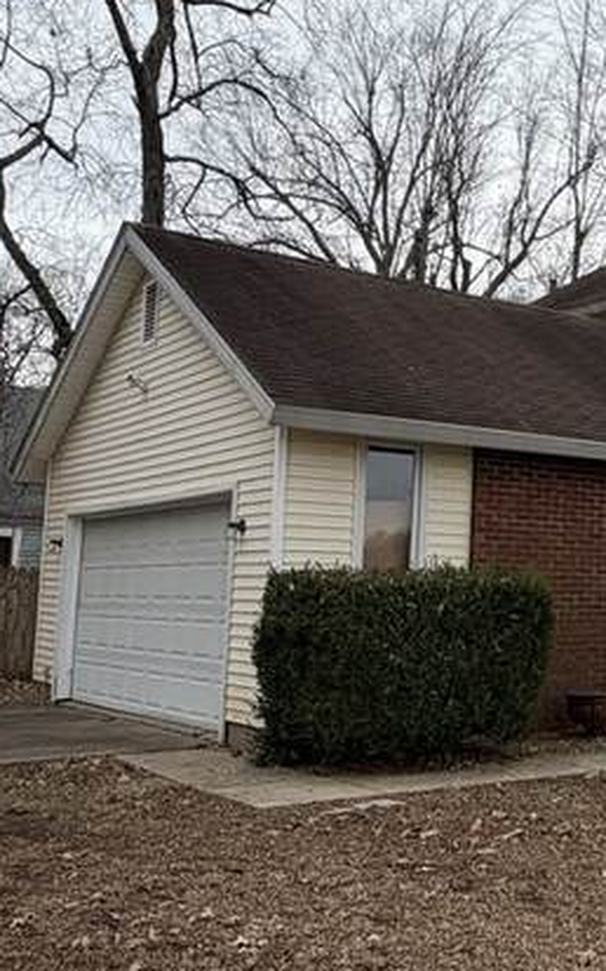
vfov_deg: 43.5
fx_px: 1216
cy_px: 461
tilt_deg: +6.3
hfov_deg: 25.6
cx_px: 688
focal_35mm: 46
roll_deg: -0.9
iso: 40
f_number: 2.2
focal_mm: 2.22
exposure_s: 1/506
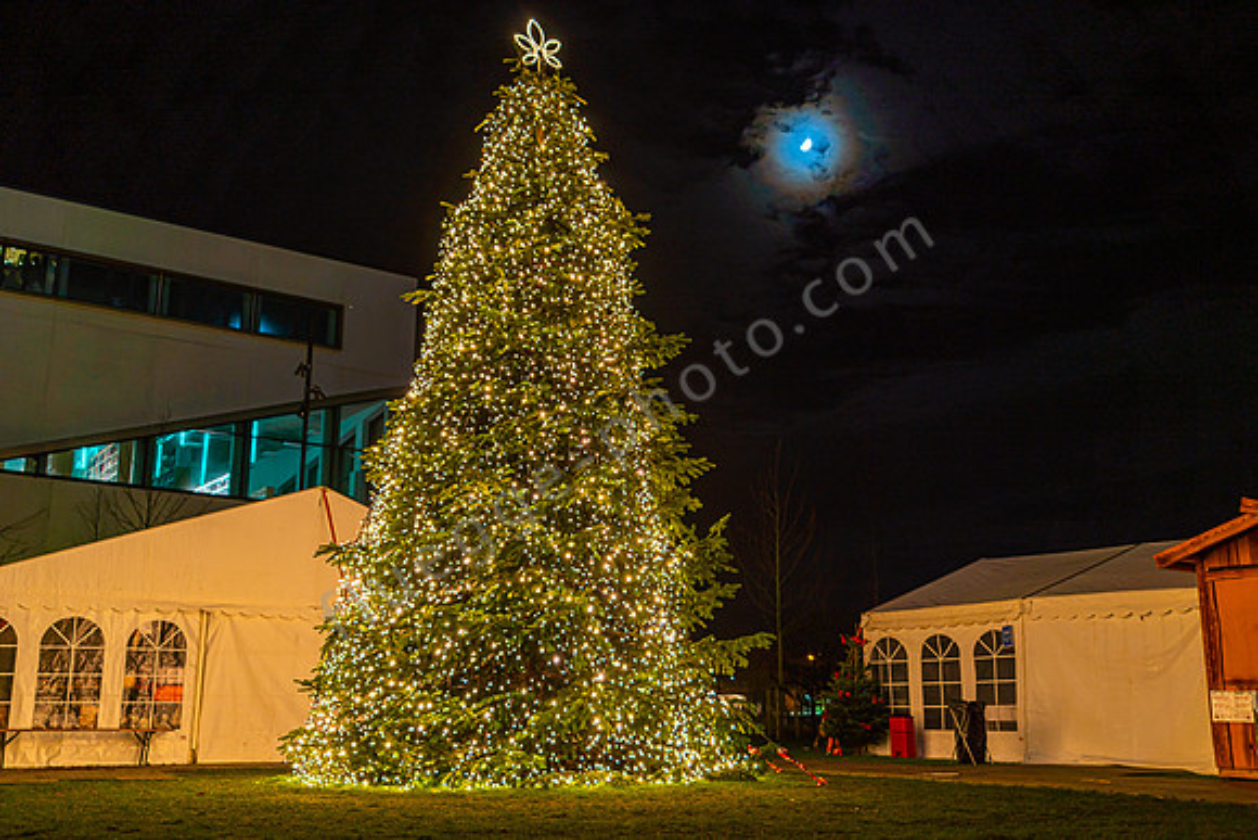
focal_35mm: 34
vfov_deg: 38.9
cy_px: 420
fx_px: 1188
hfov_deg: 55.8
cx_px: 629
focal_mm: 34
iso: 100
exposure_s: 1/10
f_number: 2.8
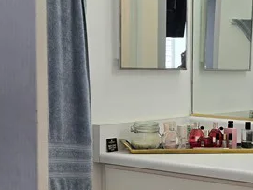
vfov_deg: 16.9
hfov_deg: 21.2
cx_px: 288
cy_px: 125
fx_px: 636
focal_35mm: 87
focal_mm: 5.4
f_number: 1.8
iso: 64
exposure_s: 1/120
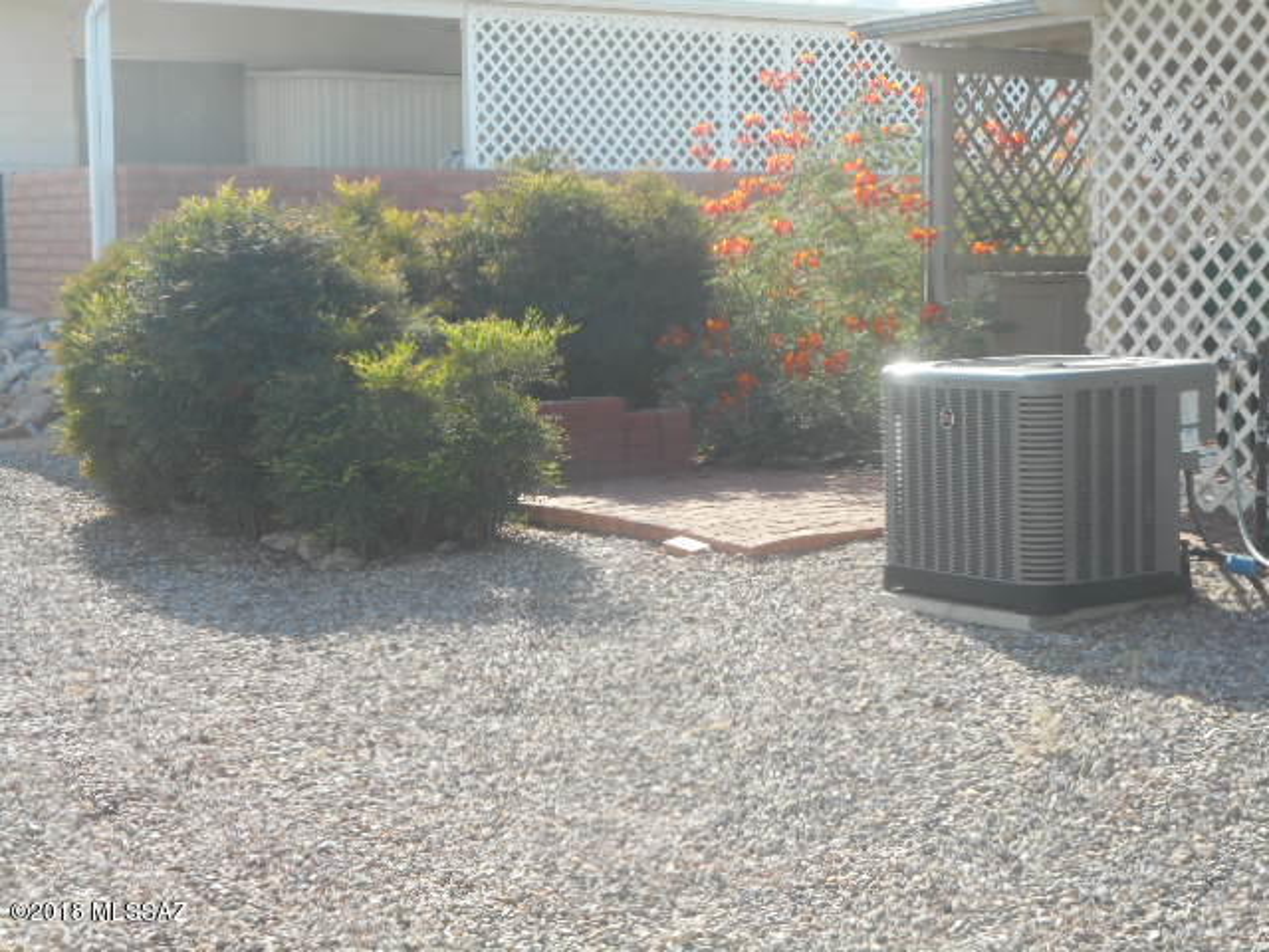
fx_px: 2456
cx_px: 634
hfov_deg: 29.0
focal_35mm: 67
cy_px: 476
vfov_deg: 21.9
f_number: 5.3
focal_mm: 12
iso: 80
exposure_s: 1/125
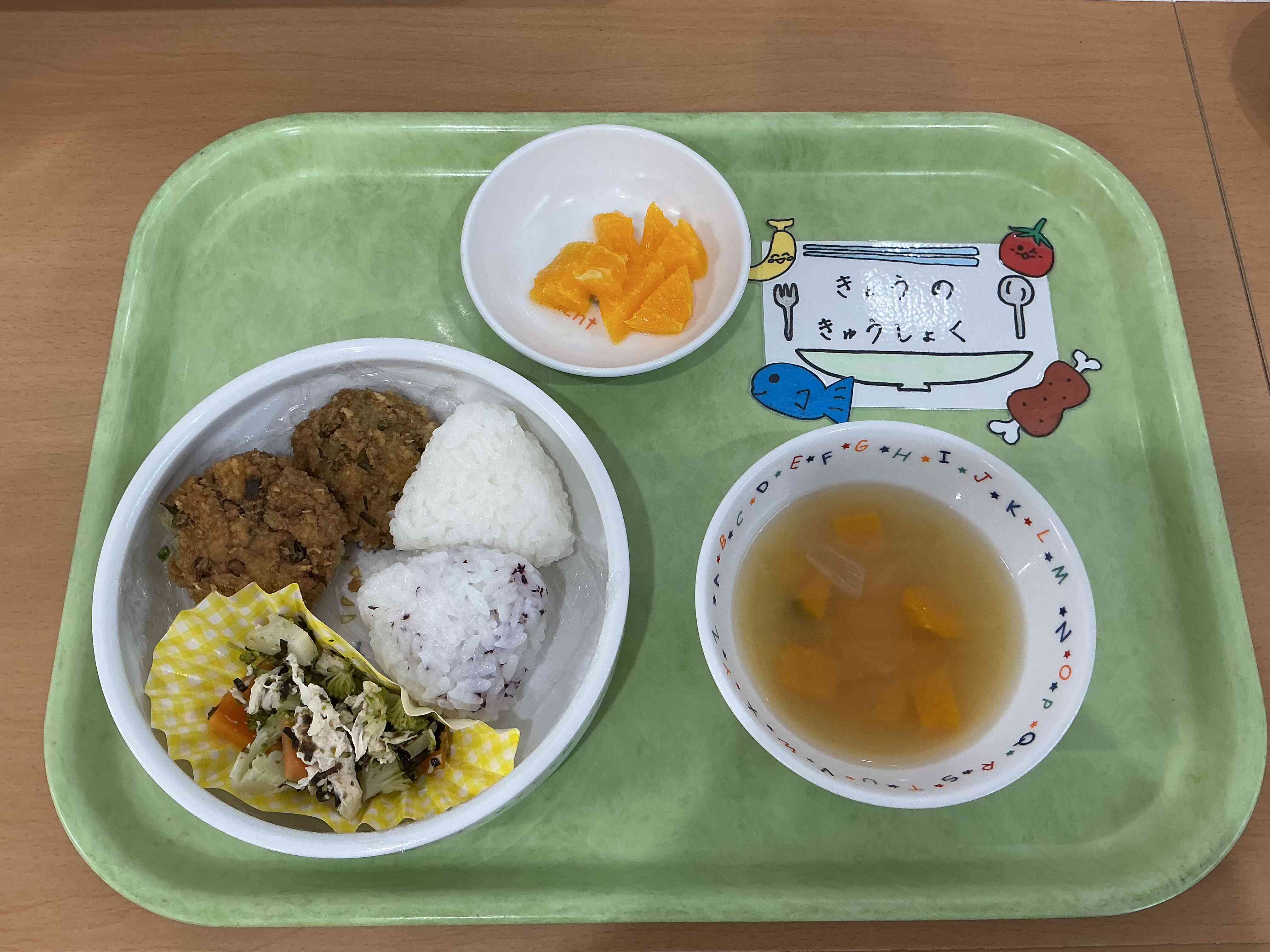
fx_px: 1064
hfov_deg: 61.7
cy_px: 476
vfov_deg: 48.2
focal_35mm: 29
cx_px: 635
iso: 64
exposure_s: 1/120
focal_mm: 3
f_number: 1.8
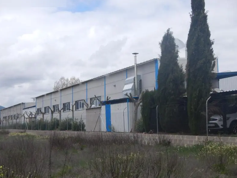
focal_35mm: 48
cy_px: 89
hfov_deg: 39.6
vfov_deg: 30.3
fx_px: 329
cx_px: 118
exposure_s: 1/1000
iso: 125
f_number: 4.1
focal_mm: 8.4
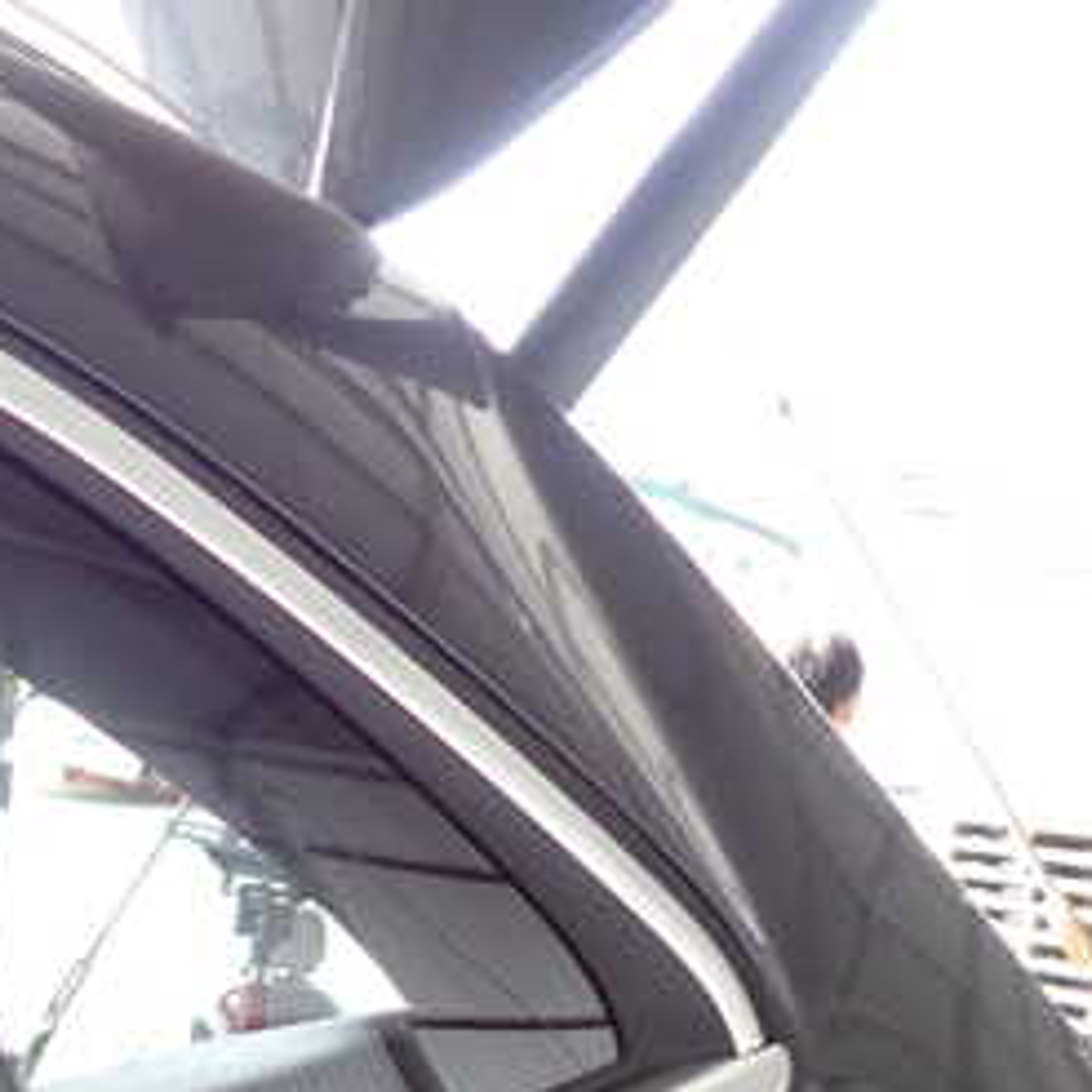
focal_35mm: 54
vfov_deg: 31.2
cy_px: 786
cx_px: -111
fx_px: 1927
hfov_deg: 28.7
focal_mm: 4.5
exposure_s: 1/100
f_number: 2
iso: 200
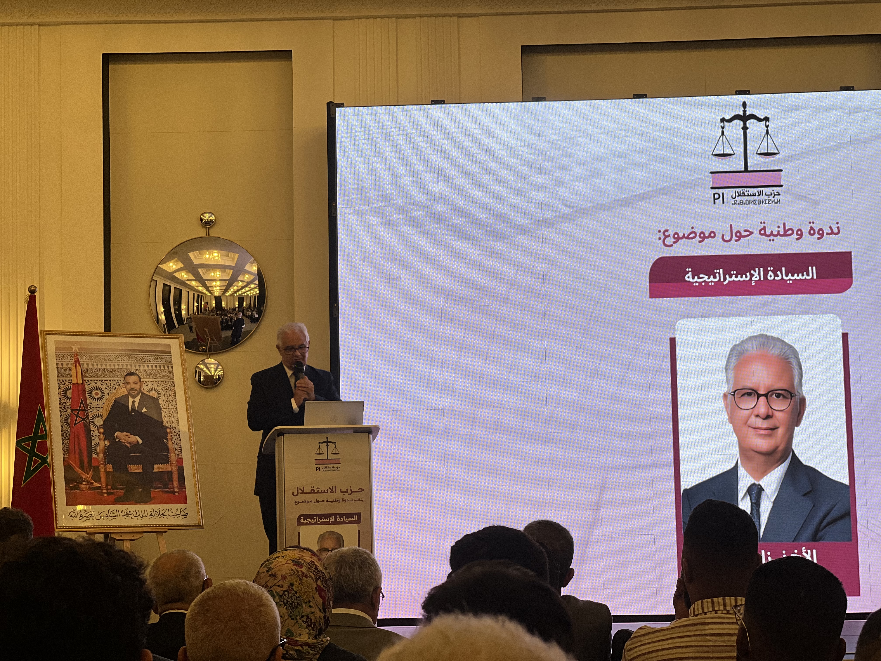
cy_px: 330
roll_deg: +1.1
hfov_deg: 25.3
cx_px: 440
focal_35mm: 77
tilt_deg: +6.1
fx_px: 1960
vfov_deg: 19.1
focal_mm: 9
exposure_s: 1/100
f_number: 2.8
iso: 100
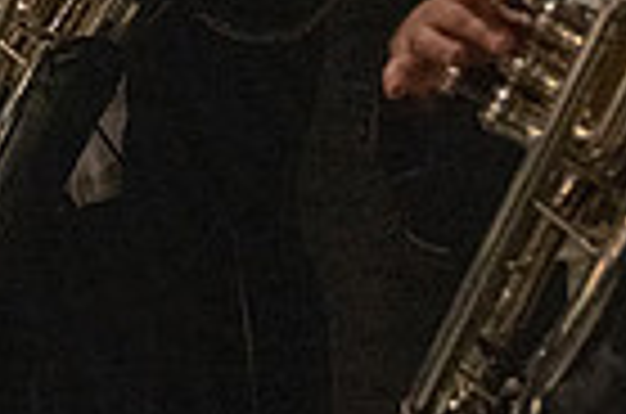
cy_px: -218
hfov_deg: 17.8
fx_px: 1960
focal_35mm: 113
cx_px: 32
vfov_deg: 11.5
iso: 10000
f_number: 4
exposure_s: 1/500
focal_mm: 27
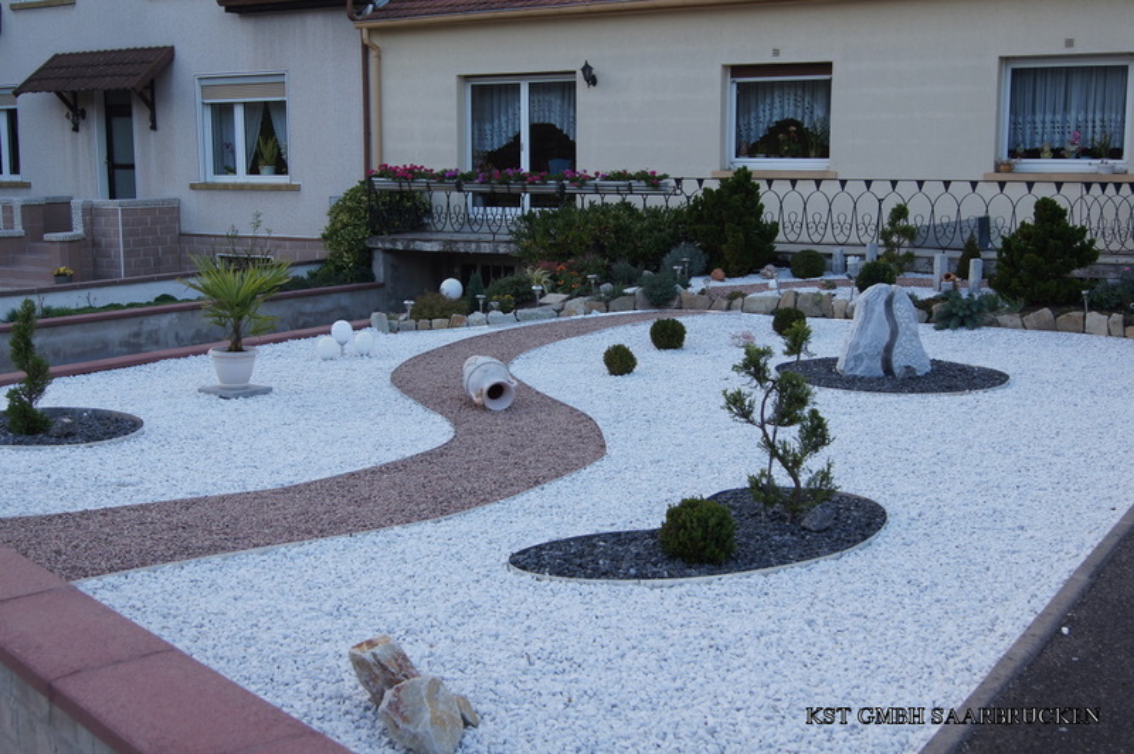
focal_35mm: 42
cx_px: 567
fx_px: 1322
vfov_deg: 31.8
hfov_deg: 46.4
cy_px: 377
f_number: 5.6
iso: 100
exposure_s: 1/80
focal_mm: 28
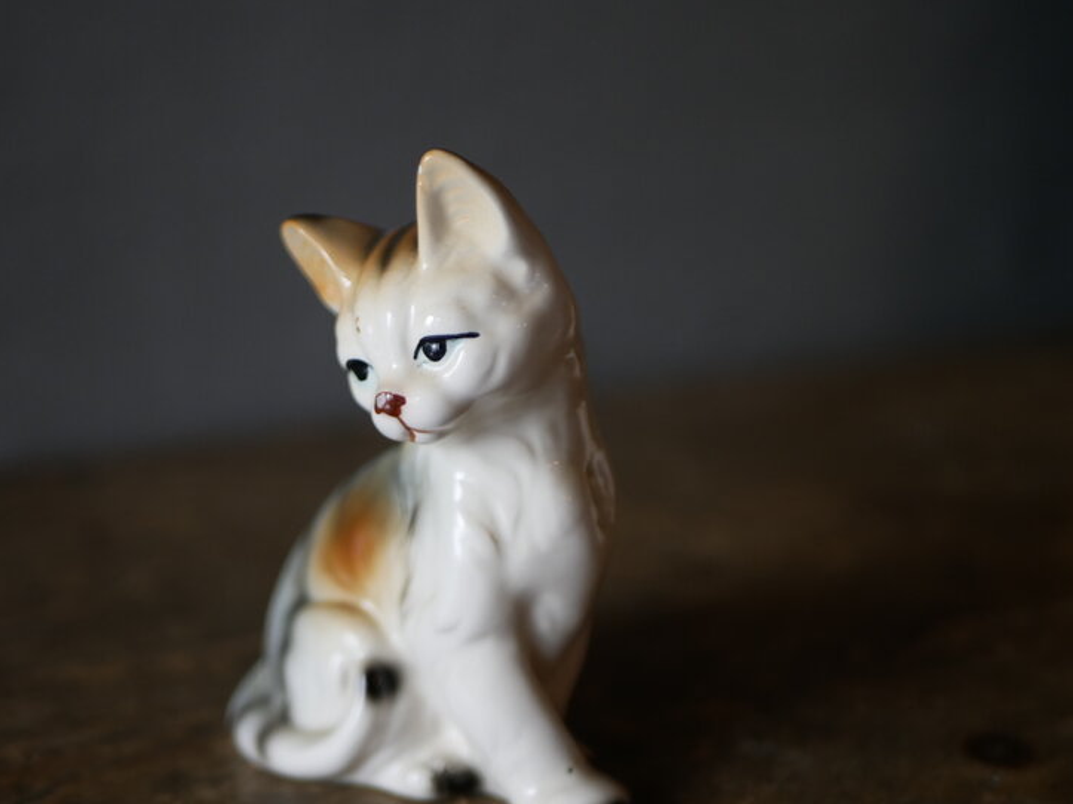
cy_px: 424
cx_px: 508
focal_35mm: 59
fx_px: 1829
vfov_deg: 24.8
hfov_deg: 32.7
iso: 500
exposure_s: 1/125
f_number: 1.7
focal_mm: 25
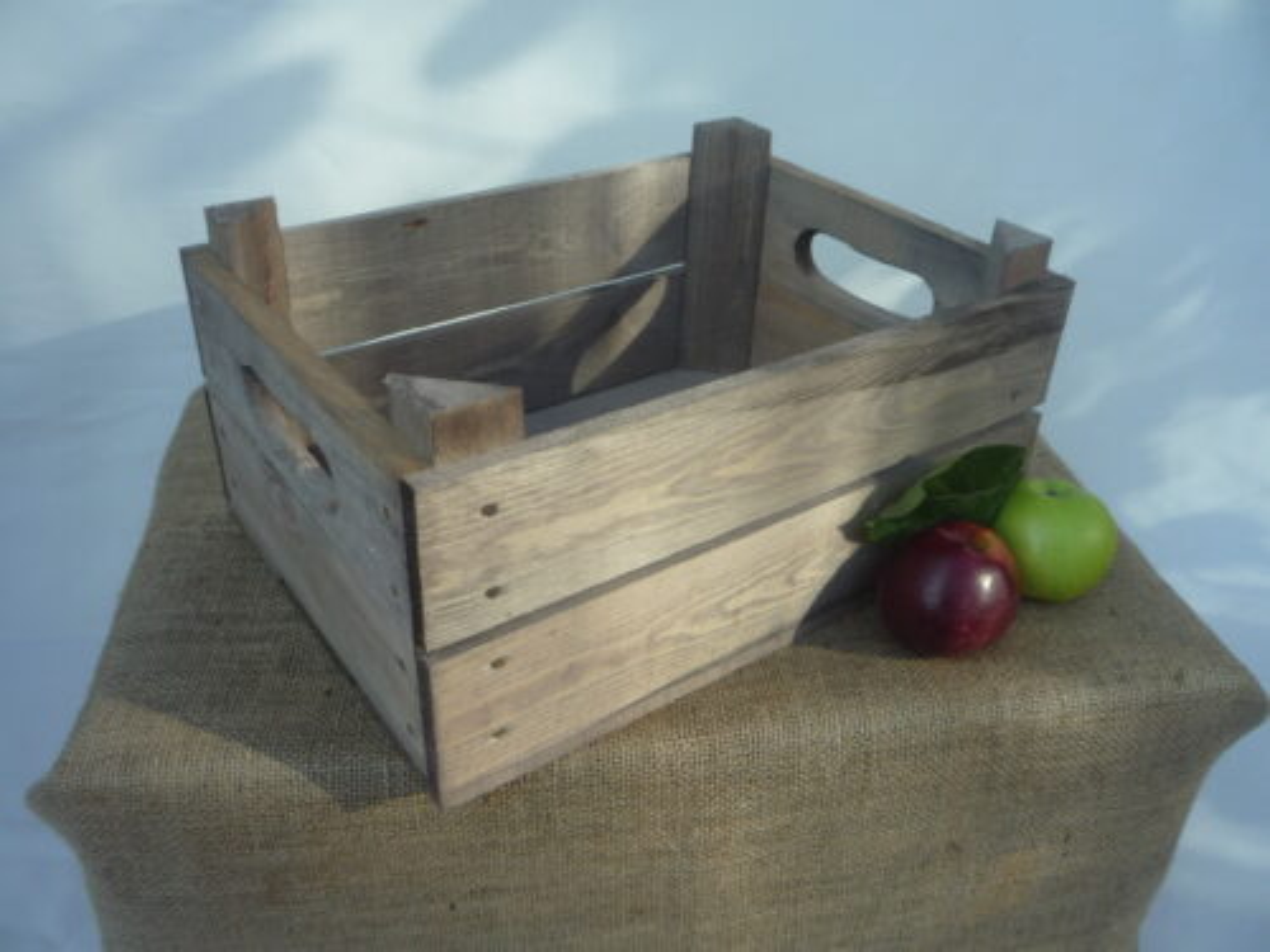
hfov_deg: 60.0
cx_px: 635
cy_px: 476
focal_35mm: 30
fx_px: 1101
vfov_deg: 46.8
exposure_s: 1/160
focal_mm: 5.2
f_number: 4
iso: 100
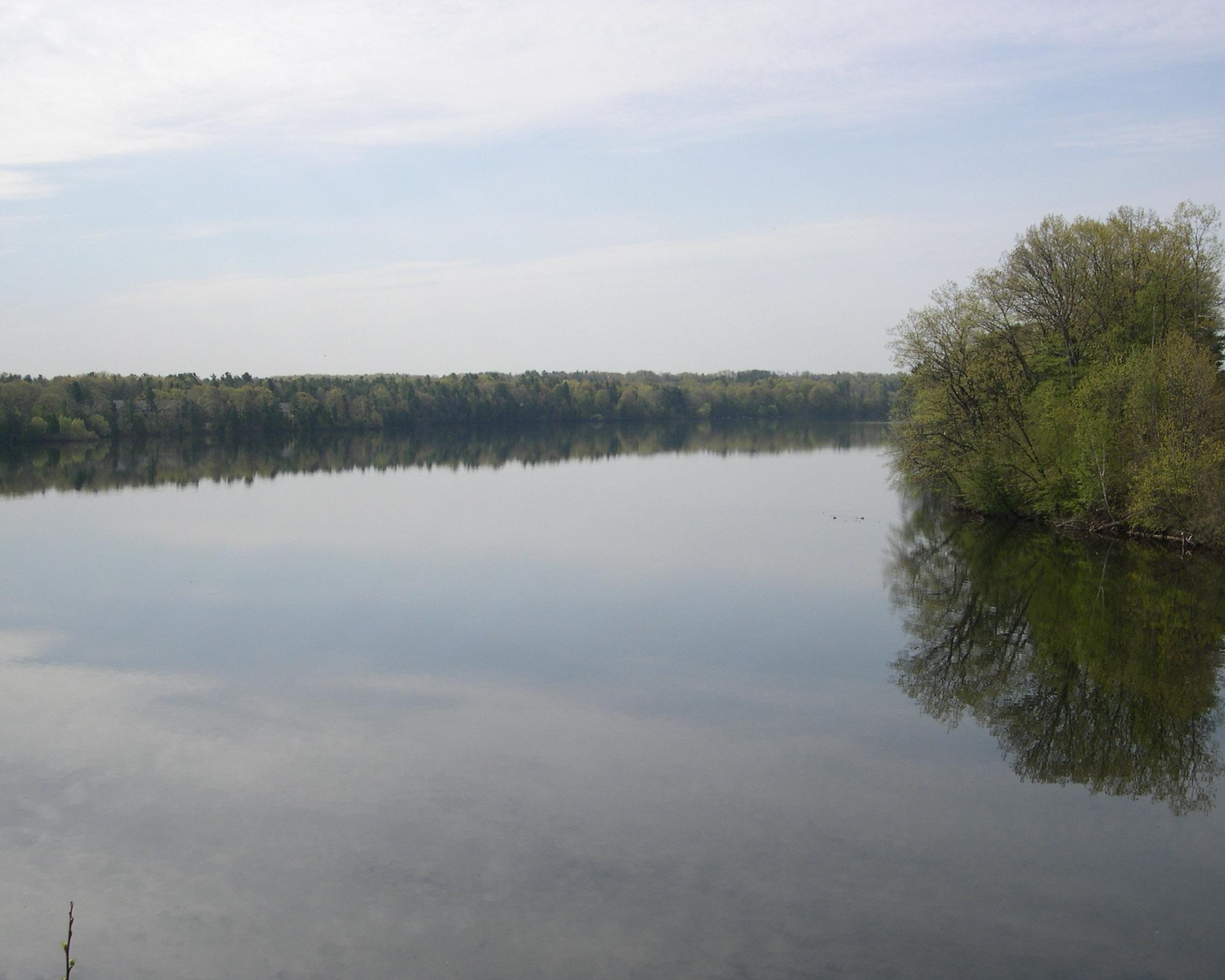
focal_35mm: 44
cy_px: 488
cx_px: 621
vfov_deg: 34.1
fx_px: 1595
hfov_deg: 42.0
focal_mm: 9
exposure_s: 1/237
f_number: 8
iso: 100
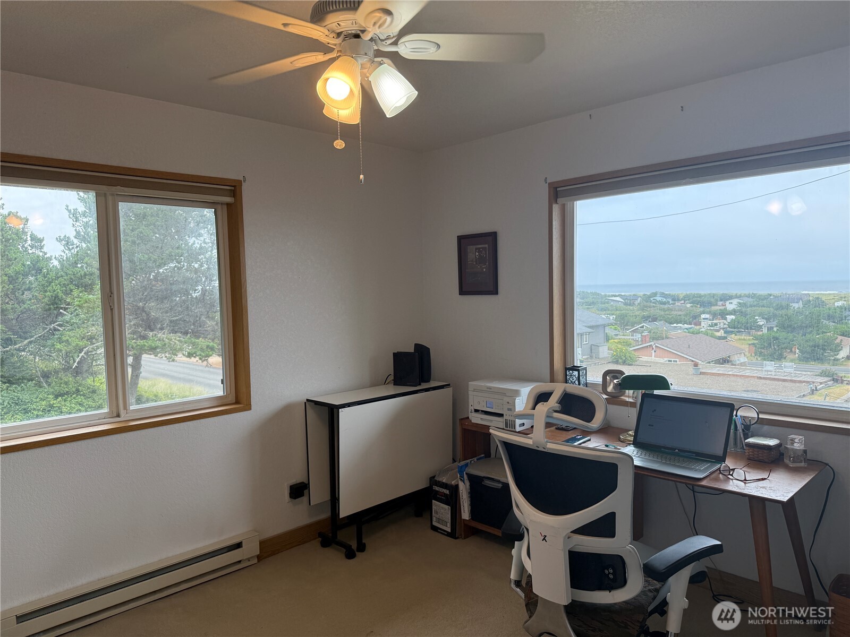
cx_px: 425
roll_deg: +1.5
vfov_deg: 56.8
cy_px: 318
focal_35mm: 24
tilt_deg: -2.2
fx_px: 589
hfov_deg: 71.6
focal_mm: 6.76
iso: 100
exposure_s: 1/438
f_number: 1.78
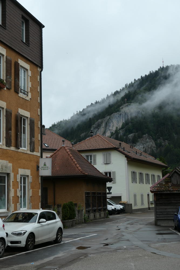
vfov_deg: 35.6
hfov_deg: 24.2
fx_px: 420
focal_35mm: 56
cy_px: 135
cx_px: 90
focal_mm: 20.4
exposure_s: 1/500
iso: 200
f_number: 4.4
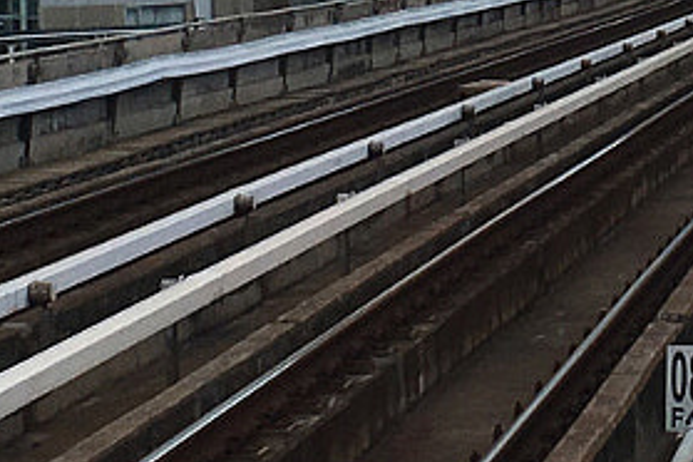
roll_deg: +3.5
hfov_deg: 11.8
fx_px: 3330
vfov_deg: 7.8
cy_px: -283
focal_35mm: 173
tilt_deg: +3.6
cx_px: 631
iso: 25
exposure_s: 1/1748
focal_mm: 4.15
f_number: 2.2
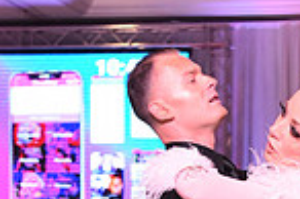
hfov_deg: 12.8
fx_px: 1324
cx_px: 299
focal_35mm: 159
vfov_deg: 8.2
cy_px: 386
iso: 2500
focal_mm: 40
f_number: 5.6
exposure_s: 1/320
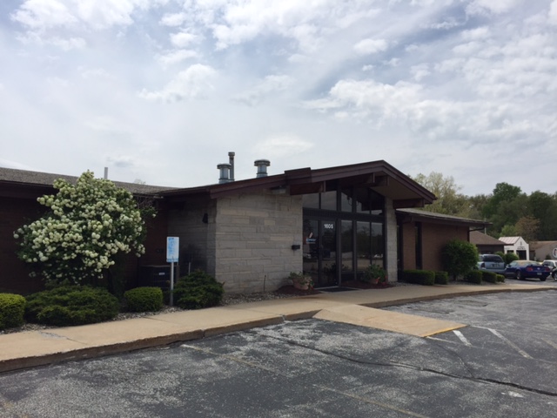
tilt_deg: +5.7
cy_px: 209
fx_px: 467
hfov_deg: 61.7
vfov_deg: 48.2
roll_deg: -0.3
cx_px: 278
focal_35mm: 29
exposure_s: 1/3300
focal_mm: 4.15
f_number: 2.2
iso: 32
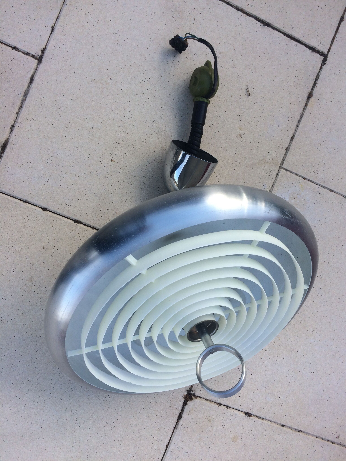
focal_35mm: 29
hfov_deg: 48.2
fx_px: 386
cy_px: 230
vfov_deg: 61.7
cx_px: 173
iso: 32
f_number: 2.2
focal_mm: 4.15
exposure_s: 1/733
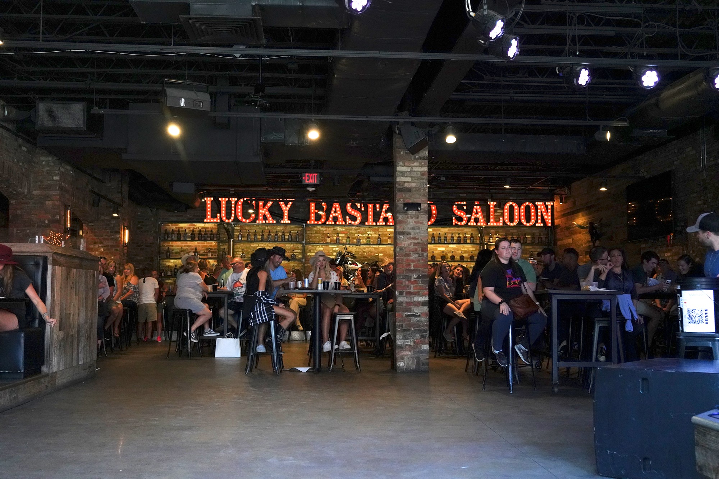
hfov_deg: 48.5
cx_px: 360
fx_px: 799
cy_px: 240
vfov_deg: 33.4
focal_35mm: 40
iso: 6400
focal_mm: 40
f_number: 5
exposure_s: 1/100
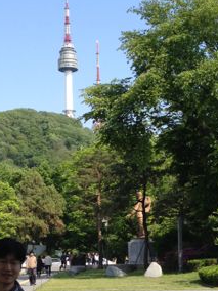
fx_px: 663
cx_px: 101
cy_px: 233
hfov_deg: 18.7
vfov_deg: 24.3
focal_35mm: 79
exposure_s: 1/986
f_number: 2.4
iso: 50
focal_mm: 4.28
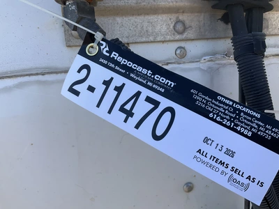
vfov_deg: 48.2
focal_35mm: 29
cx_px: 140
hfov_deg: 61.7
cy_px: 104
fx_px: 234
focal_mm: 3
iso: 25
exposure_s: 1/613
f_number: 1.8
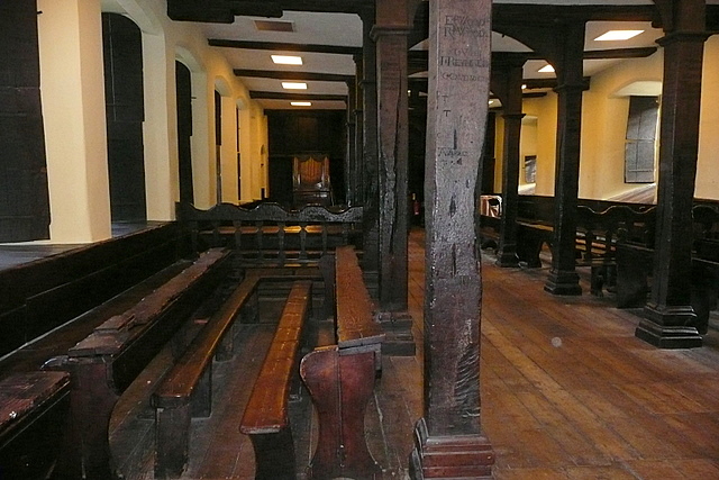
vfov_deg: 46.4
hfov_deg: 65.5
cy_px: 240
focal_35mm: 28
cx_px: 360
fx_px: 559
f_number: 3.3
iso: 640
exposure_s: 1/30
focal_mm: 4.6
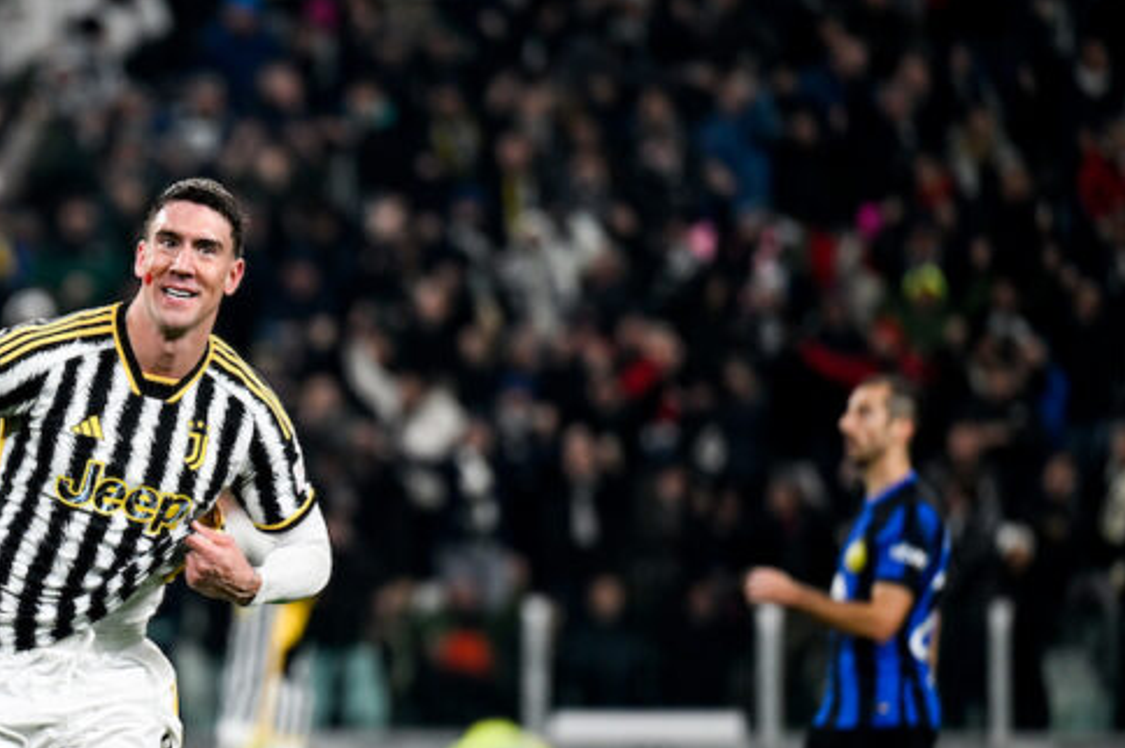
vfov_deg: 3.2
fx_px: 13209
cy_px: 616
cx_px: -26
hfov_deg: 4.9
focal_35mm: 423
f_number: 2.8
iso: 1250
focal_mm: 200
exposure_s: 1/1250
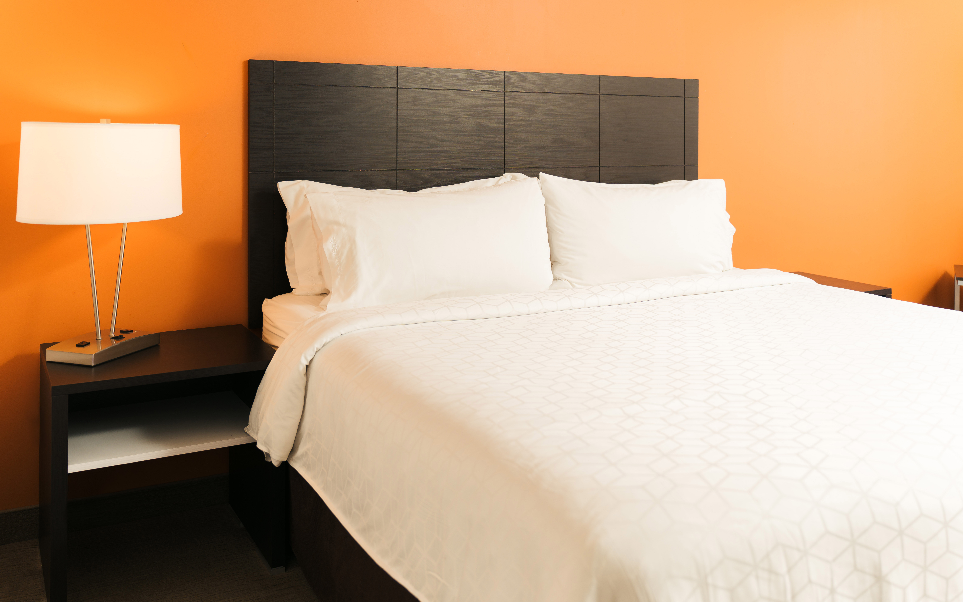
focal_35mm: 31
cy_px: 315
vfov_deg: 40.6
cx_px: 476
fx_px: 814
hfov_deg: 61.2
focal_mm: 30
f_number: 2.8
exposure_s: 1/200
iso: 100
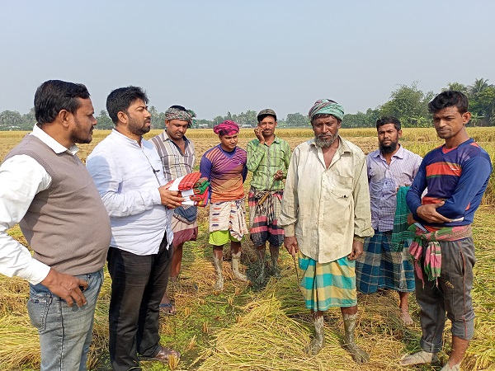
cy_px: 186
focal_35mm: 28
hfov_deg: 63.4
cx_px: 248
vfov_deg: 49.7
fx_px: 400
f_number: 1.8
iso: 113
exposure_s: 1/2083
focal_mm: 4.69
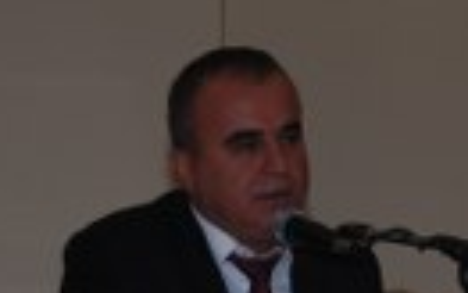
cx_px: 272
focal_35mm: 236
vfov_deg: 5.5
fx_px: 3011
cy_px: 361
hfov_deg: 8.9
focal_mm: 48
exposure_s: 1/60
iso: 200
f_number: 4.8
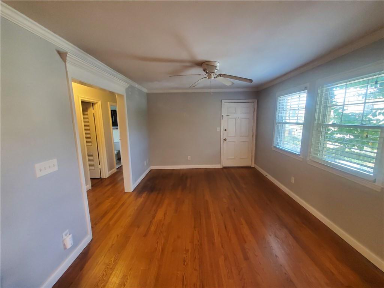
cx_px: 192
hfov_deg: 106.2
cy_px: 144
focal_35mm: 13
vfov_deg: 89.9
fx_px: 144
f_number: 2.2
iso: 500
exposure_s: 1/30
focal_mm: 1.8
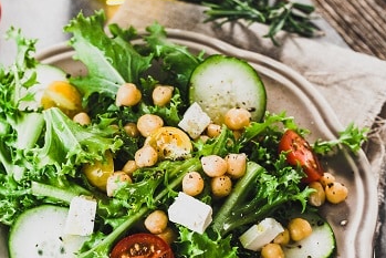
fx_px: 922
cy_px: 196
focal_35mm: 86
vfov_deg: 15.8
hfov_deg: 23.6
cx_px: 164
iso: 400
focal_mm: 50
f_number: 5.6
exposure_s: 1/125
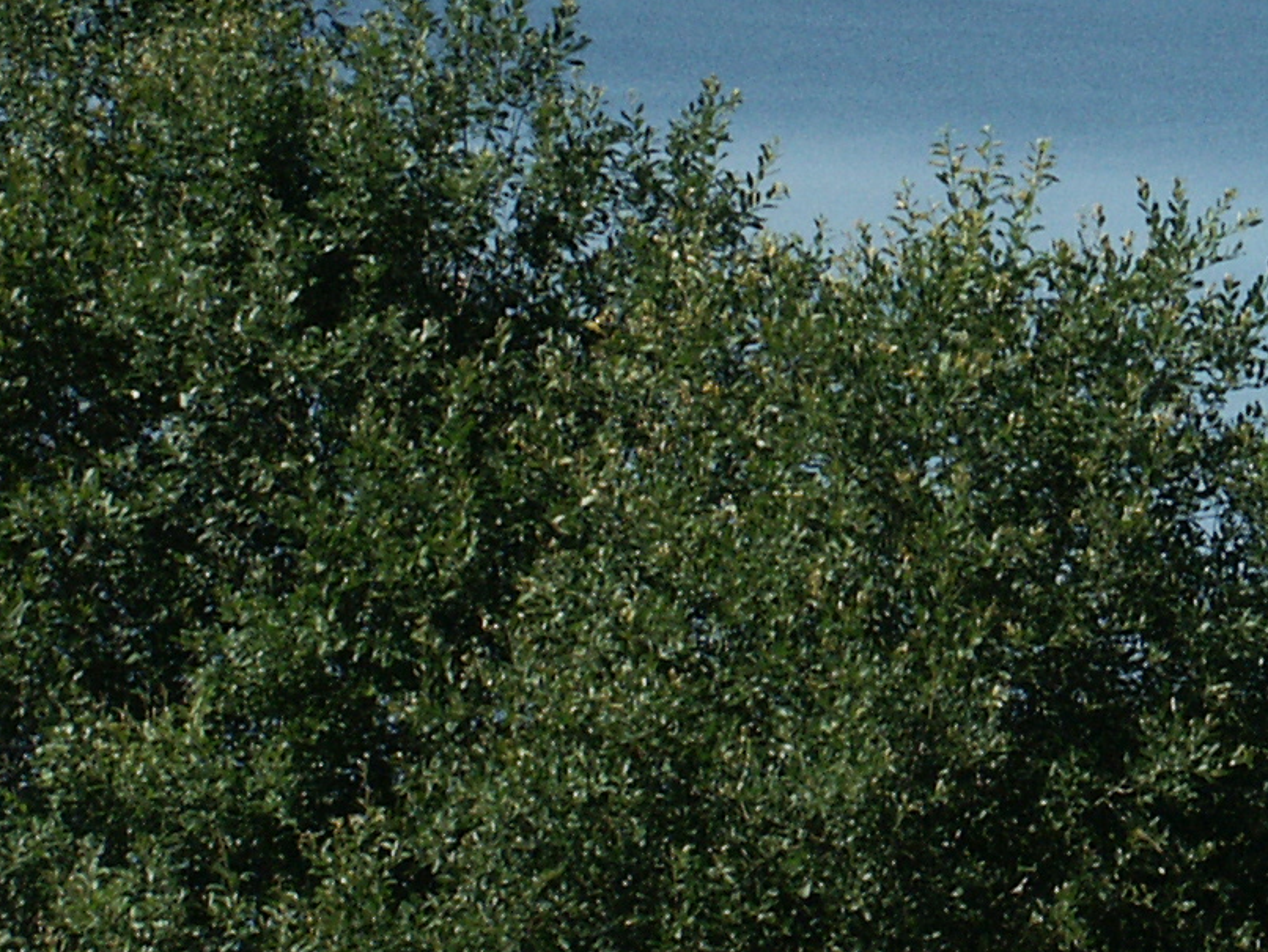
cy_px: -352
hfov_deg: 6.4
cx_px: 1071
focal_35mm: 308
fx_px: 11286
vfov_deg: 4.8
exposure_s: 1/500
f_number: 6.7
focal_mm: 24
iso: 100
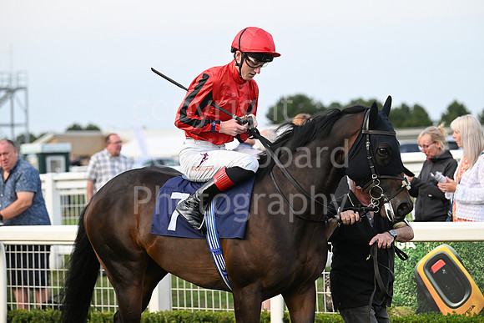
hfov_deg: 16.4
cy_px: 162
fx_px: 1681
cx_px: 242
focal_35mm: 125
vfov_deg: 11.0
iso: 1250
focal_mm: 125
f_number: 4
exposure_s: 1/2000
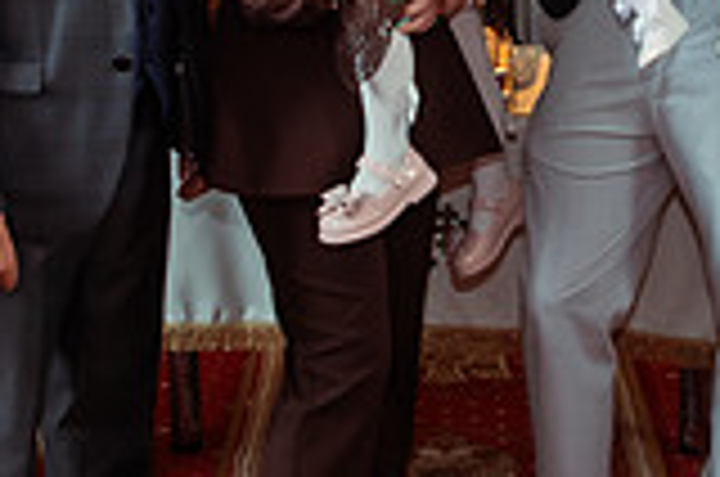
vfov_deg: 13.3
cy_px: -97
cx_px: 493
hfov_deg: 20.4
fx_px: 1996
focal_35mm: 100
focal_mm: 24
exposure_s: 1/250
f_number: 3.5
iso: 3200
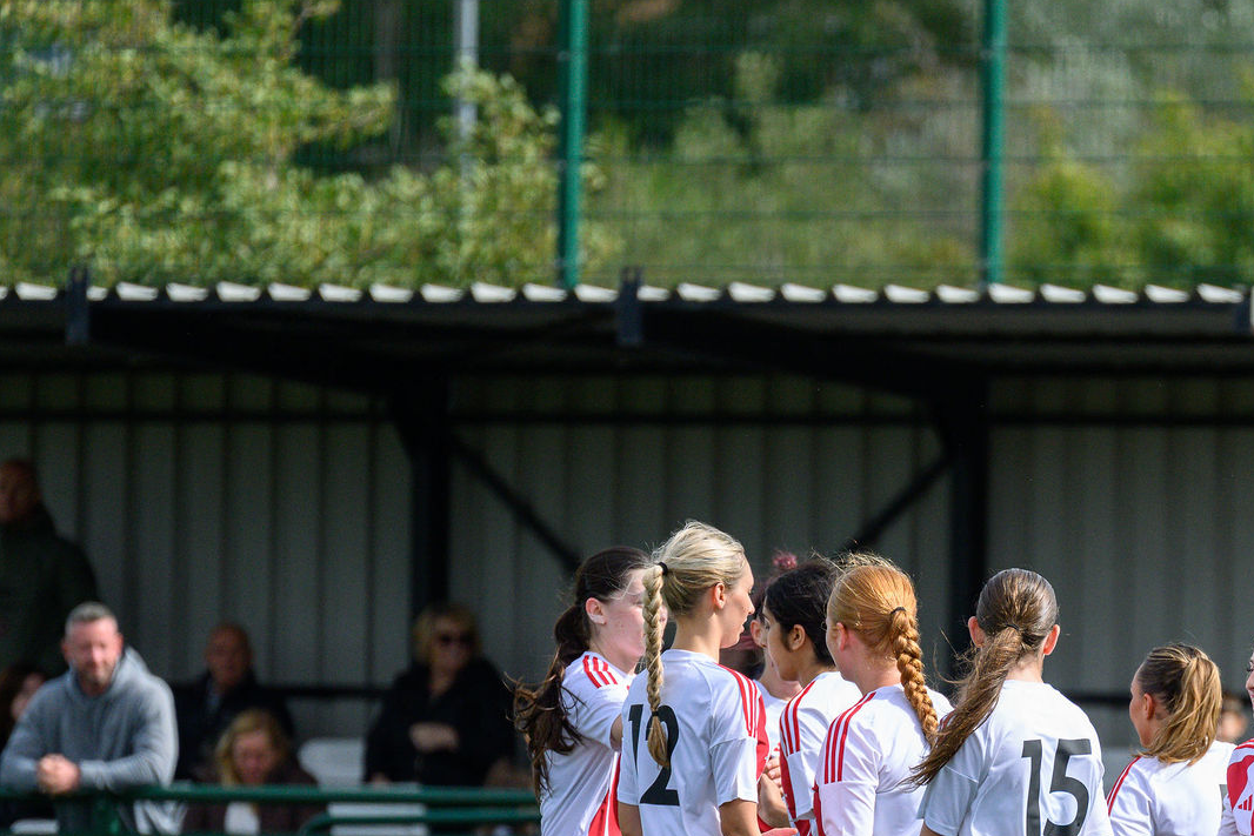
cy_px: 712
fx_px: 22748
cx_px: 1025
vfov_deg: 2.1
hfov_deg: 3.2
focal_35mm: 653
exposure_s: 1/4000
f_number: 5.3
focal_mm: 340
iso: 1100
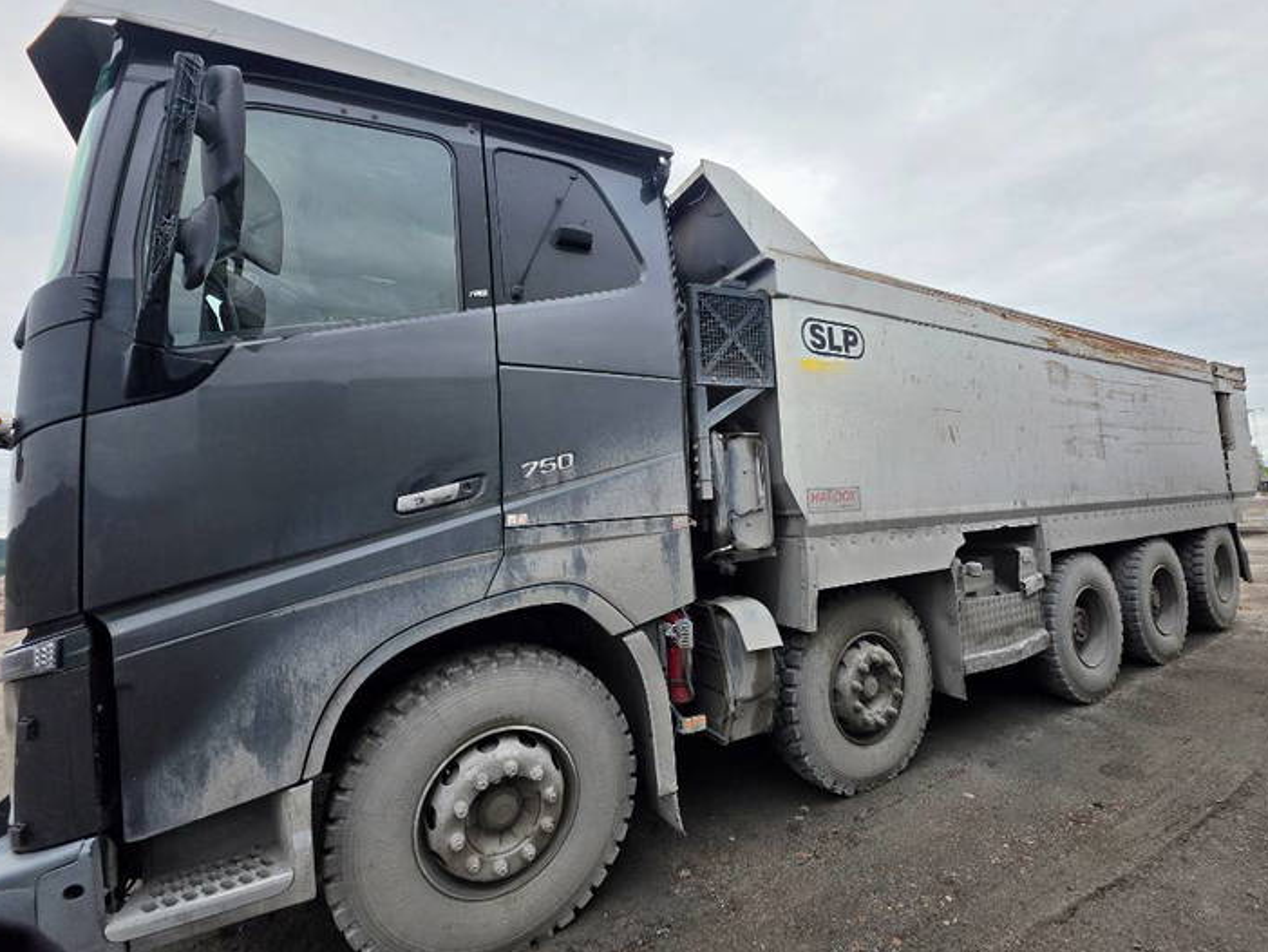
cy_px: 481
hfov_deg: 102.0
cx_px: 659
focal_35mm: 14
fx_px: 513
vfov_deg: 85.7
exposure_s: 1/1429
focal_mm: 2.2
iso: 32
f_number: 1.9
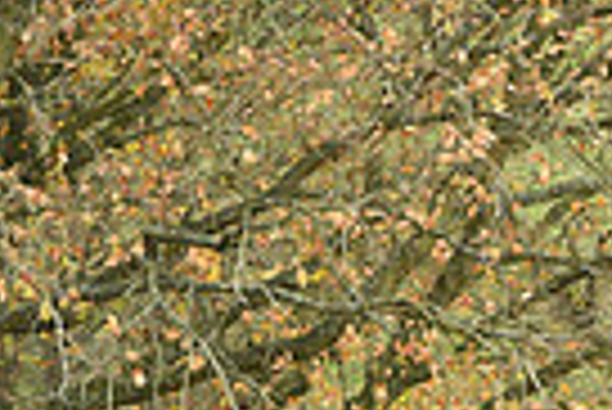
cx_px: 1080
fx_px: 14465
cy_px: 743
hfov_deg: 2.4
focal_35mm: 850
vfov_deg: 1.6
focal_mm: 200
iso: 1400
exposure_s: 1/1000
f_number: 3.5
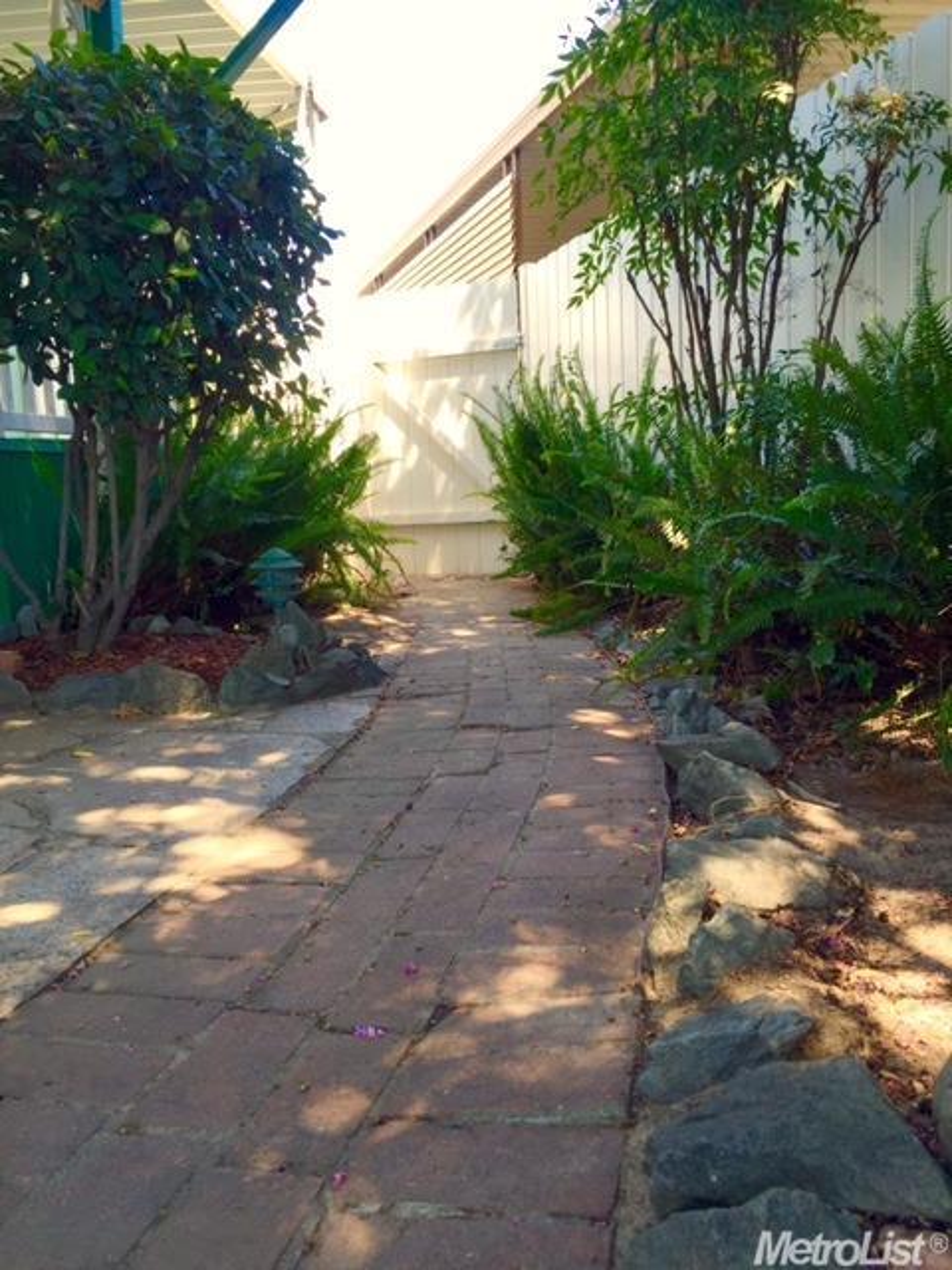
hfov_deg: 48.2
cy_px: 635
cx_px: 476
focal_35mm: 29
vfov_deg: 61.7
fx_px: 1063
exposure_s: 1/135
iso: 32
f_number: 2.2
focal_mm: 4.15
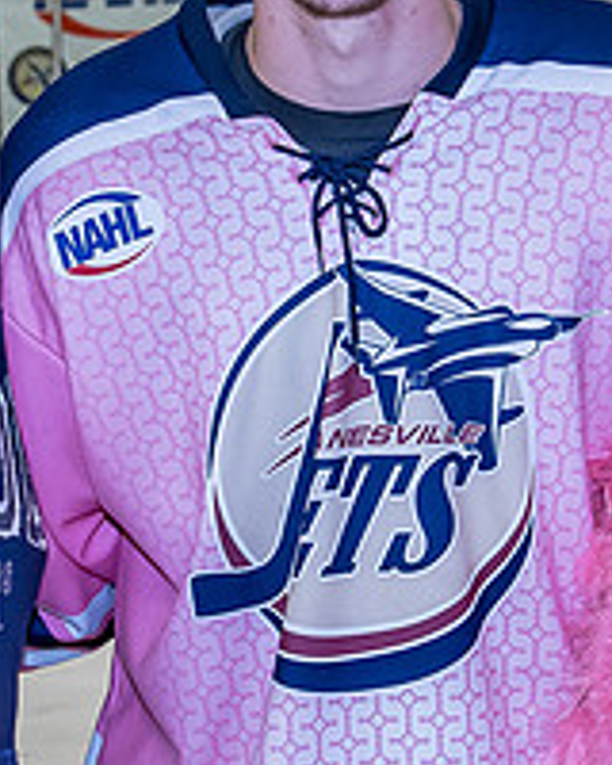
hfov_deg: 7.7
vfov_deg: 9.6
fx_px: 4528
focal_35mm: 200
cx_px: 408
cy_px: 250
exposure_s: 1/250
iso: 800
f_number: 5
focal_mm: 35
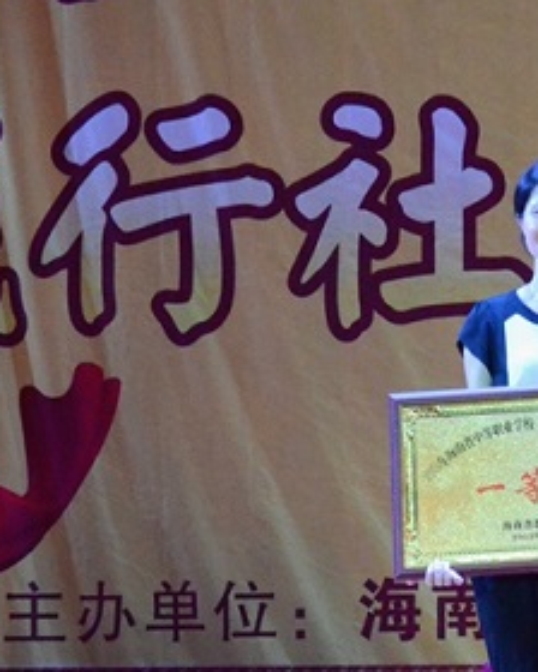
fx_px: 5593
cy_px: 390
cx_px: 891
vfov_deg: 6.9
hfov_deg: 5.4
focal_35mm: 281
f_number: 5.3
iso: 6400
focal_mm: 70
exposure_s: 1/320
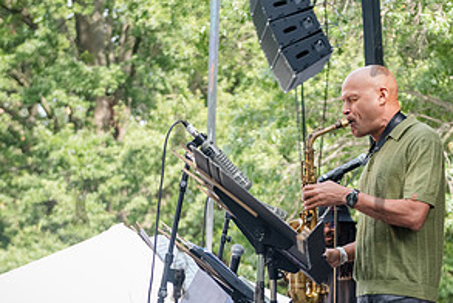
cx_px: 366
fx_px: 1625
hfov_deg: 15.8
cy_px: 199
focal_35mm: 129
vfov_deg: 10.6
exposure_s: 1/1250
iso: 2500
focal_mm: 62
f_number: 4
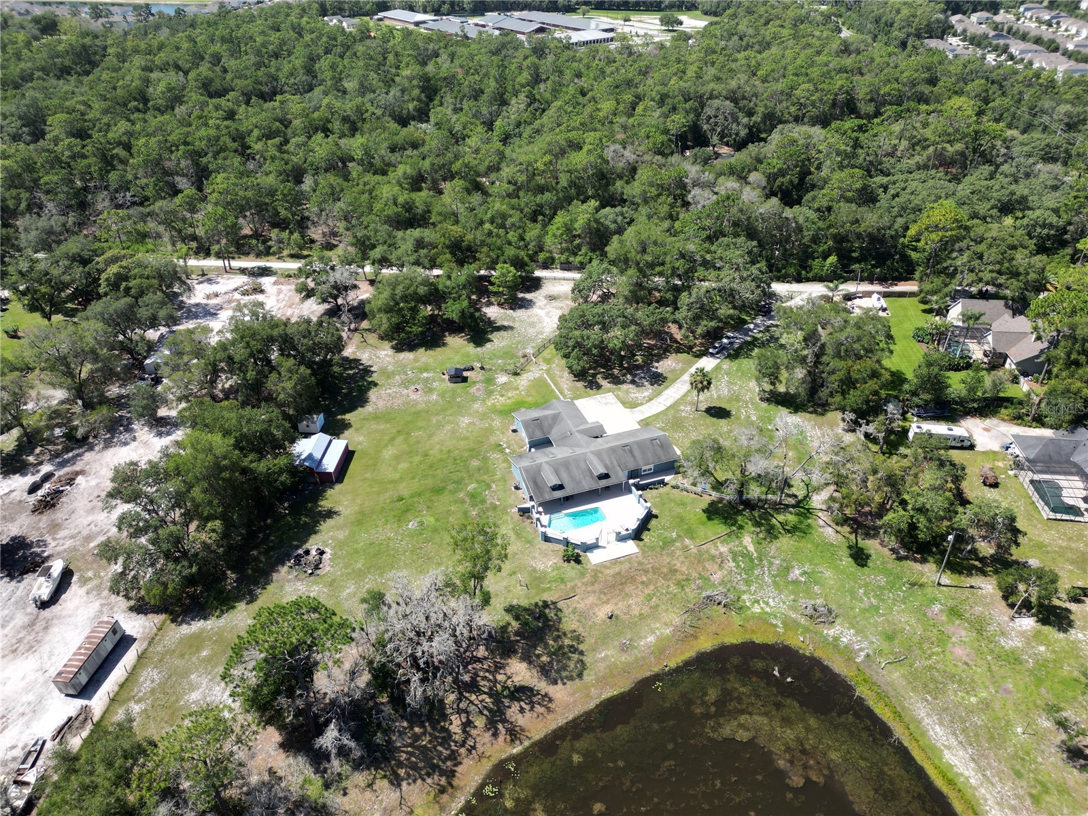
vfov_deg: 56.8
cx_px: 544
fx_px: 754
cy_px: 408
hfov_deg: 71.6
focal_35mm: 24
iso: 100
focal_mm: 6.72
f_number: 1.7
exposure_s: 1/40
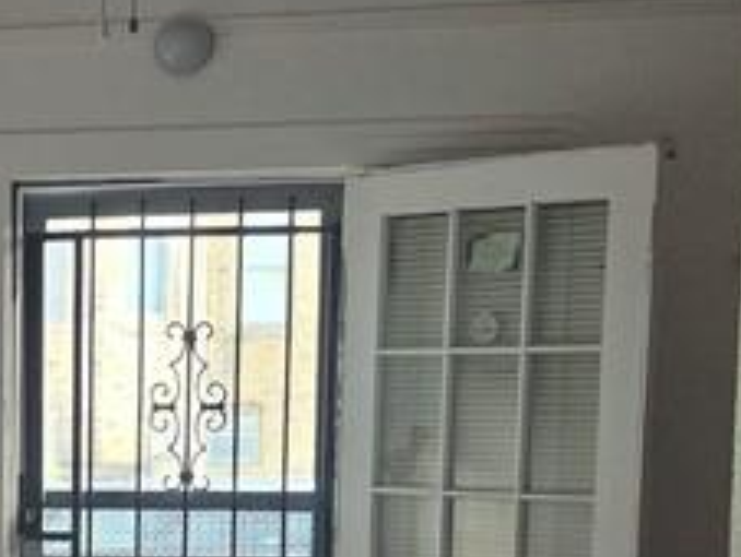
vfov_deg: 13.9
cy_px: 636
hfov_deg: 17.9
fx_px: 2229
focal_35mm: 104
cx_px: -161
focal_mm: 5.4
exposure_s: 1/120
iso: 400
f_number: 1.8
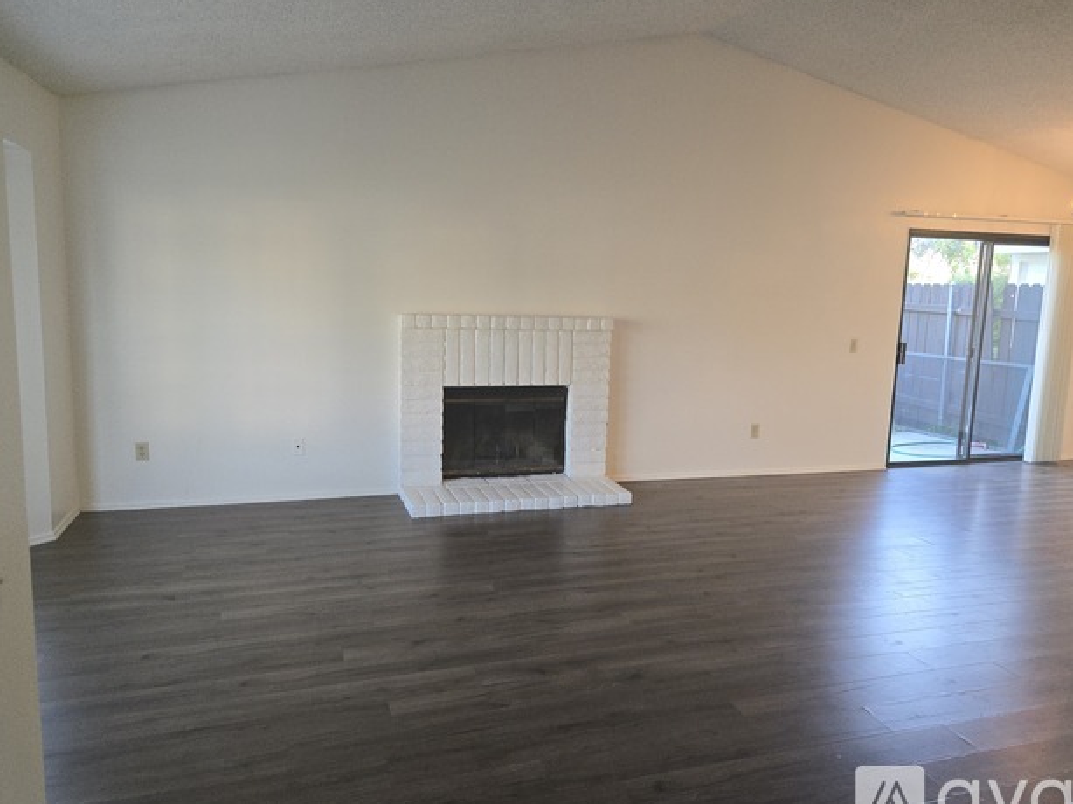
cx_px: 555
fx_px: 775
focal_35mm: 25
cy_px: 399
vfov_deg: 54.8
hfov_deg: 69.4
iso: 200
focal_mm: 5.4
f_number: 1.8
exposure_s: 1/120
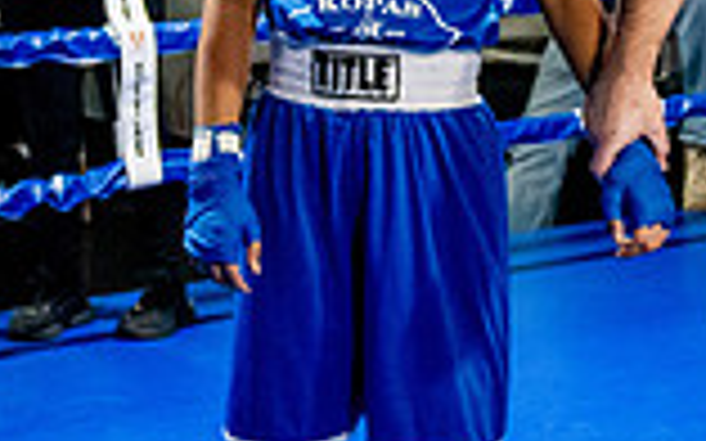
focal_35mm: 158
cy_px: 43
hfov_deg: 12.8
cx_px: 922
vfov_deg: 8.3
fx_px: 3039
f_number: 2.8
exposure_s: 1/800
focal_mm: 28
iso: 5000
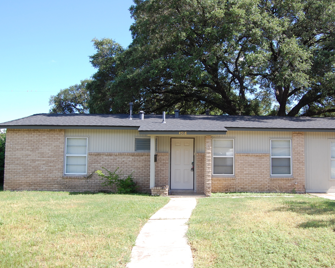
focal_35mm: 34
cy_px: 134
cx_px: 188
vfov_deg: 43.4
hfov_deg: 52.7
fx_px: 337
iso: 200
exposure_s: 1/200
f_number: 7.1
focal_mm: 20
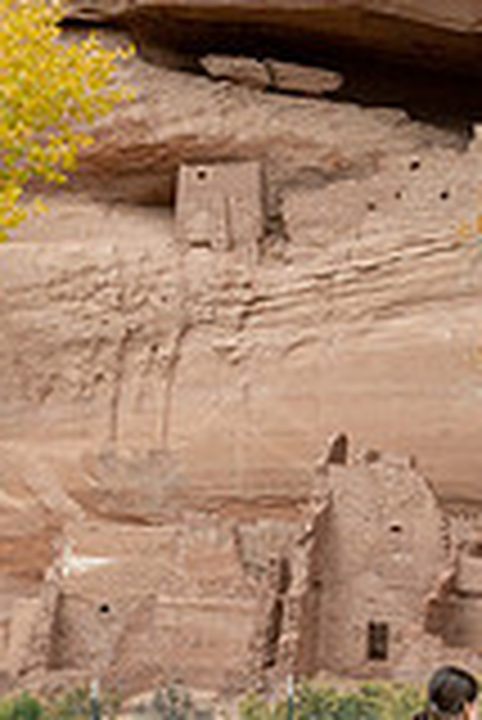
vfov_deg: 13.4
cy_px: 148
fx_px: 3046
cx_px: 275
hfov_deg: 9.0
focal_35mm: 152
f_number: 4
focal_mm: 42
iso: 400
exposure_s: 1/2000
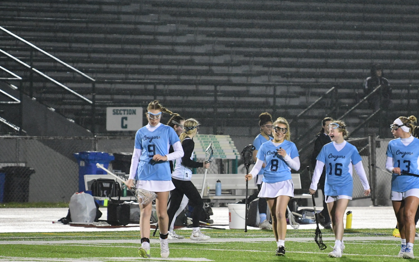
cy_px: 194
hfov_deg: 4.7
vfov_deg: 3.0
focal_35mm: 443
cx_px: 269
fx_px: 5058
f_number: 2.8
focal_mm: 200
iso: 3200
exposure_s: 1/800
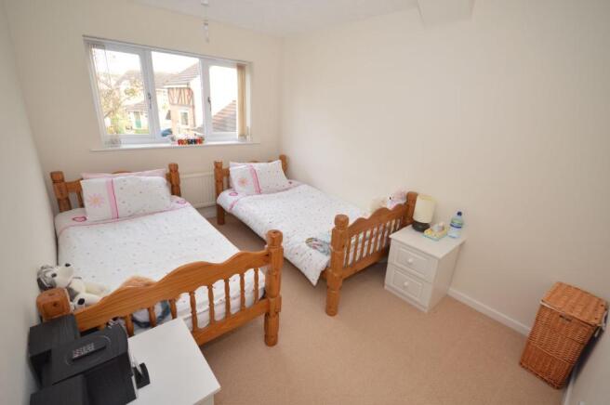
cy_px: 202
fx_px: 254
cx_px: 305
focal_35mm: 15
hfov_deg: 100.4
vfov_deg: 77.2
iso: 400
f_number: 5
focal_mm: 10
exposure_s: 1/100
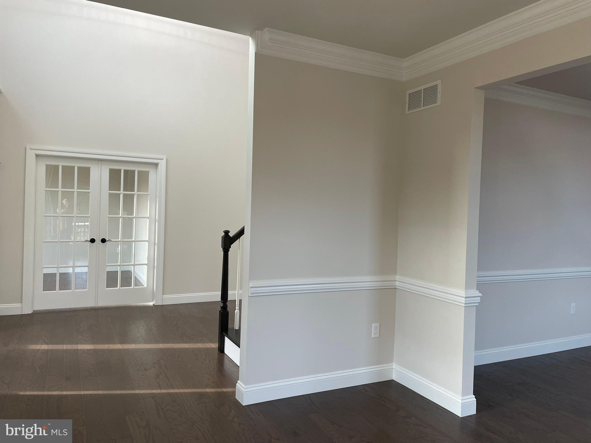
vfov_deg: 53.1
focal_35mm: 26
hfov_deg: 67.3
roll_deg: -1.1
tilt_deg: -2.1
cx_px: 296
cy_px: 222
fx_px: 444
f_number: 1.6
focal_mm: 4.2
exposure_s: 1/120
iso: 64
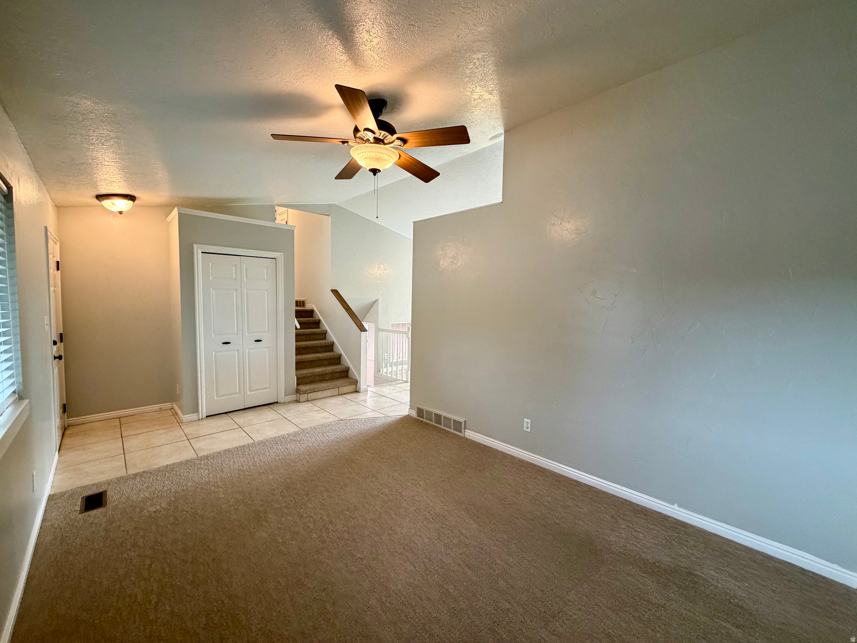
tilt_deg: -3.8
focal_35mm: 14
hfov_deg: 102.1
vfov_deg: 85.7
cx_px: 428
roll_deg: -1.1
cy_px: 322
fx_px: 347
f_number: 2.2
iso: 320
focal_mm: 2.22
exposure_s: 1/120
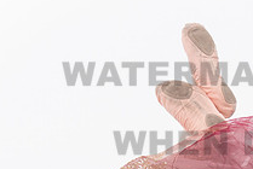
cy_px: 169
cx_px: 312
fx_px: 3498
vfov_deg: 2.8
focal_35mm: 497
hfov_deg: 4.1
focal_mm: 155
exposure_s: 1/160
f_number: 11
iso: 400
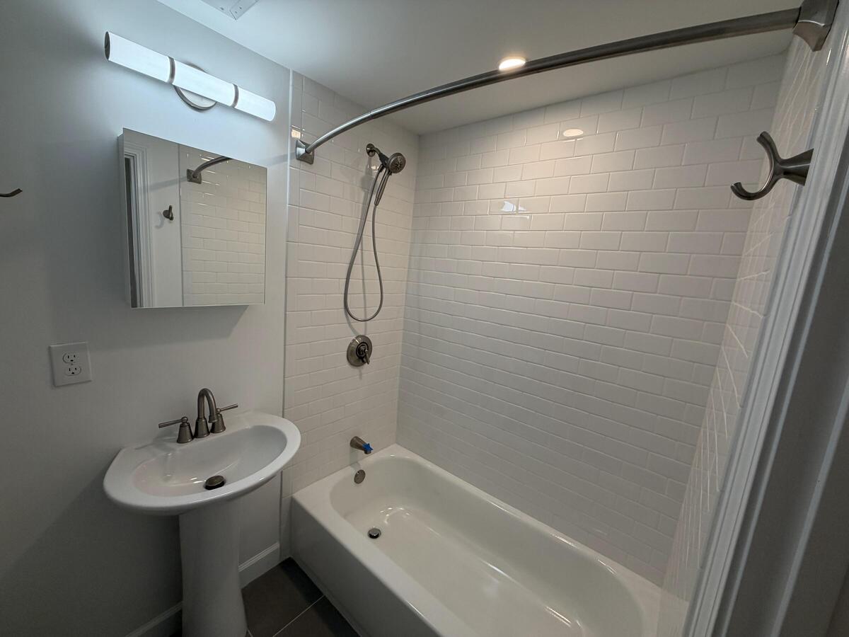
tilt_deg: -8.7
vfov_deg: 85.7
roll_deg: -4.5
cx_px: 424
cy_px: 318
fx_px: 343
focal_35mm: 14
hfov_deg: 102.1
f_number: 2.2
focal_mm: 2.22
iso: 80
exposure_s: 1/120
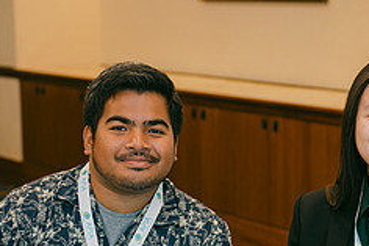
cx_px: 369
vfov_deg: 11.0
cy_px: 241
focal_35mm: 123
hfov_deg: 16.3
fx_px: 1260
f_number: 3.2
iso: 1600
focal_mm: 50
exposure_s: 1/125
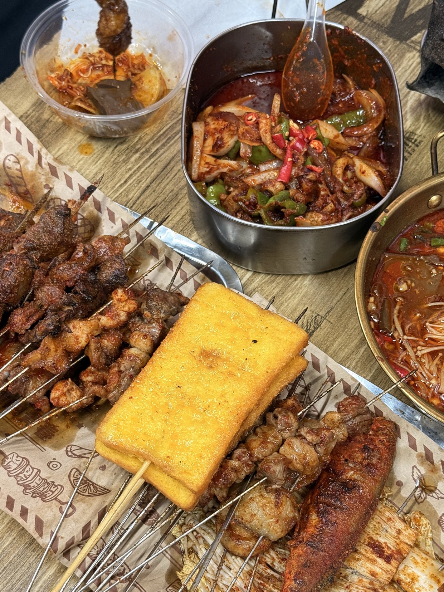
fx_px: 992
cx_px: 229
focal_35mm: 58
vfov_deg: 33.2
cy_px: 335
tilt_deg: -60.5
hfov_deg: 25.2
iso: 125
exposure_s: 1/50
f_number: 1.78
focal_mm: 6.76
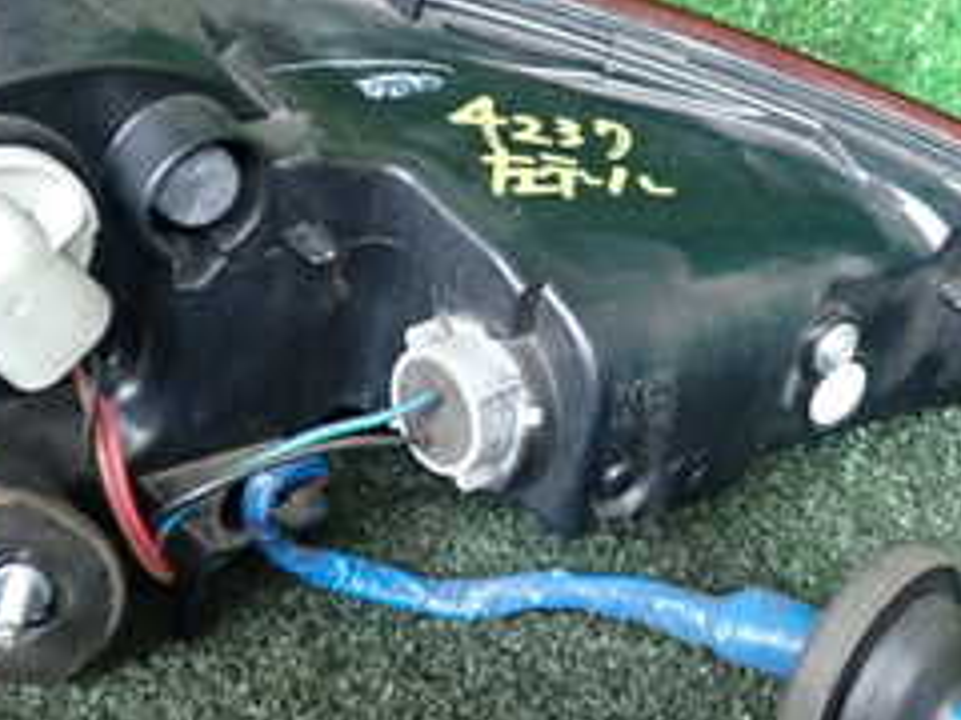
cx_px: 505
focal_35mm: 75
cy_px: 128
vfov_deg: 19.4
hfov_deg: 26.0
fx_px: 2082
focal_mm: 5.4
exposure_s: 1/30
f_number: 2.3
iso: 500
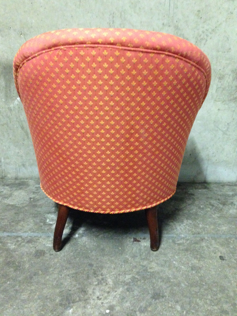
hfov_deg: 41.8
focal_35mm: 34
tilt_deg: -18.1
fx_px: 310
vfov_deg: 53.9
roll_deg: -0.9
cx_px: 115
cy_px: 153
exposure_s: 1/15
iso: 800
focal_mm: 4.12
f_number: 2.4
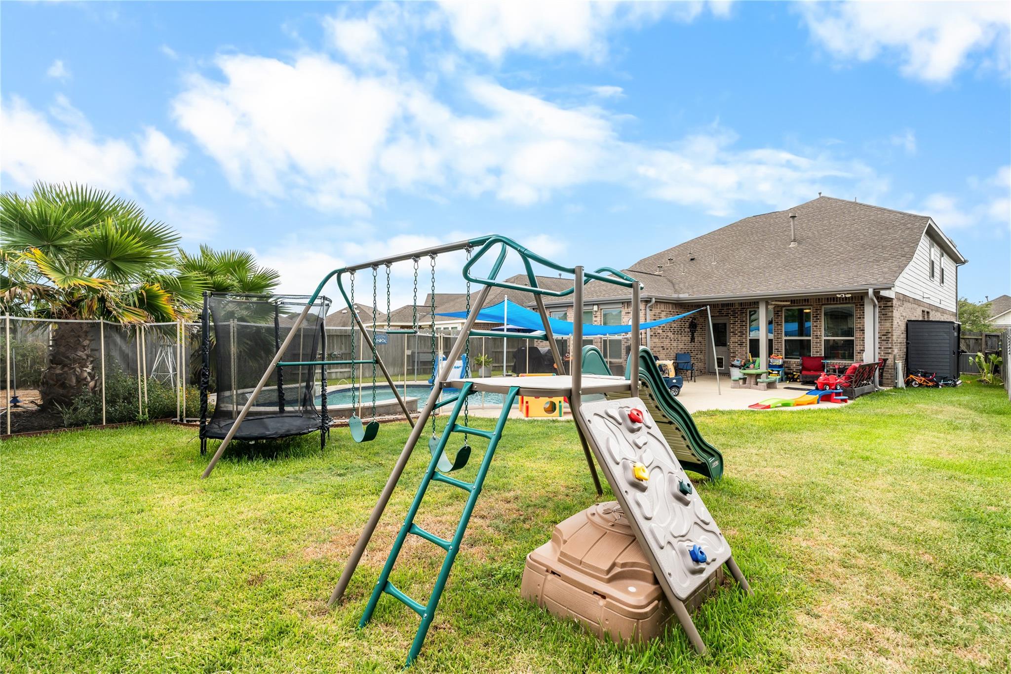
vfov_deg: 73.7
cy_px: 337
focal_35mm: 16
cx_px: 506
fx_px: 449
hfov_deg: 96.7
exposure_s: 1/60
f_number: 9
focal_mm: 16
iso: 200
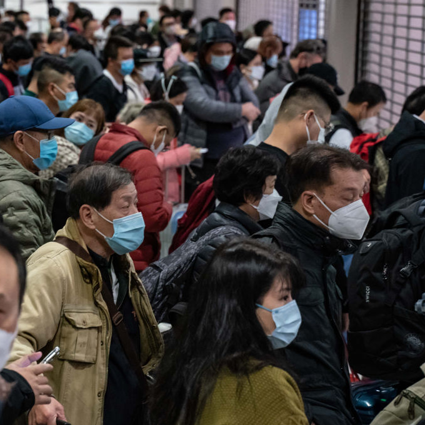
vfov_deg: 18.1
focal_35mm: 96
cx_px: 111
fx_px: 1333
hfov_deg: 18.0
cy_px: 212
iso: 6400
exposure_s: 1/250
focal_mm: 75
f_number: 5
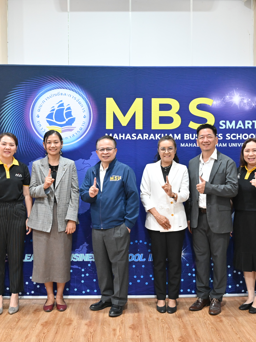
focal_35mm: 42
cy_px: 171
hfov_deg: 34.4
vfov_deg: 44.8
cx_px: 125
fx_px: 414
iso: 4000
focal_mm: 29
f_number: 5.6
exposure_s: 1/160
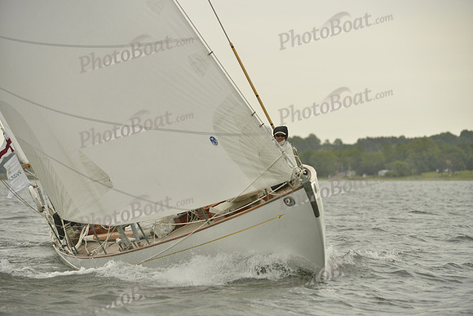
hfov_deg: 10.3
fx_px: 2628
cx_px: 236
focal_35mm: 200
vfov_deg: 6.9
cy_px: 158
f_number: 4.5
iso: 400
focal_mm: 200
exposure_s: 1/800
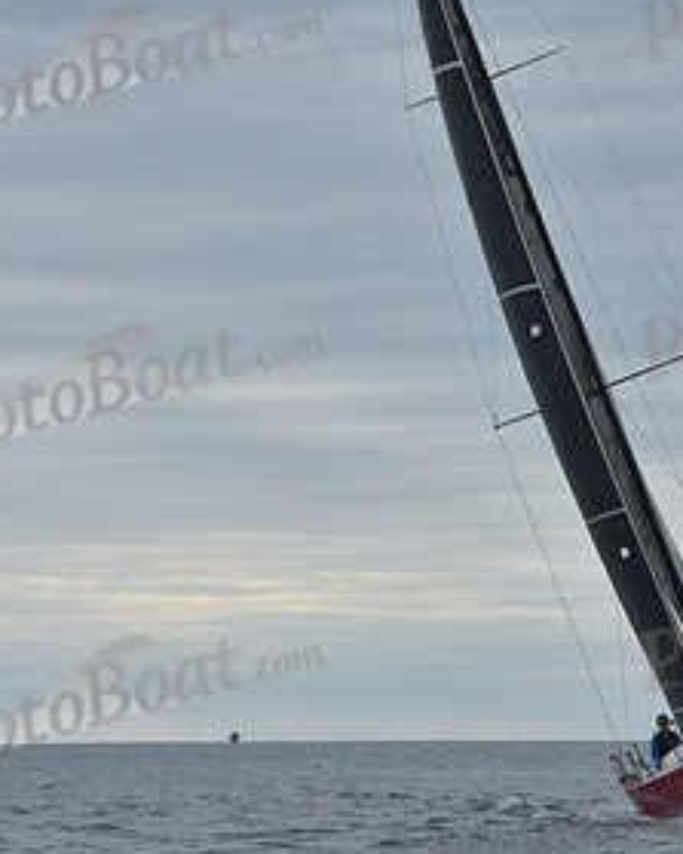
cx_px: 482
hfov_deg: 4.8
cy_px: 187
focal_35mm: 322
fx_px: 8141
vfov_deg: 6.0
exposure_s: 1/1000
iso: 400
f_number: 9
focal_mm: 165
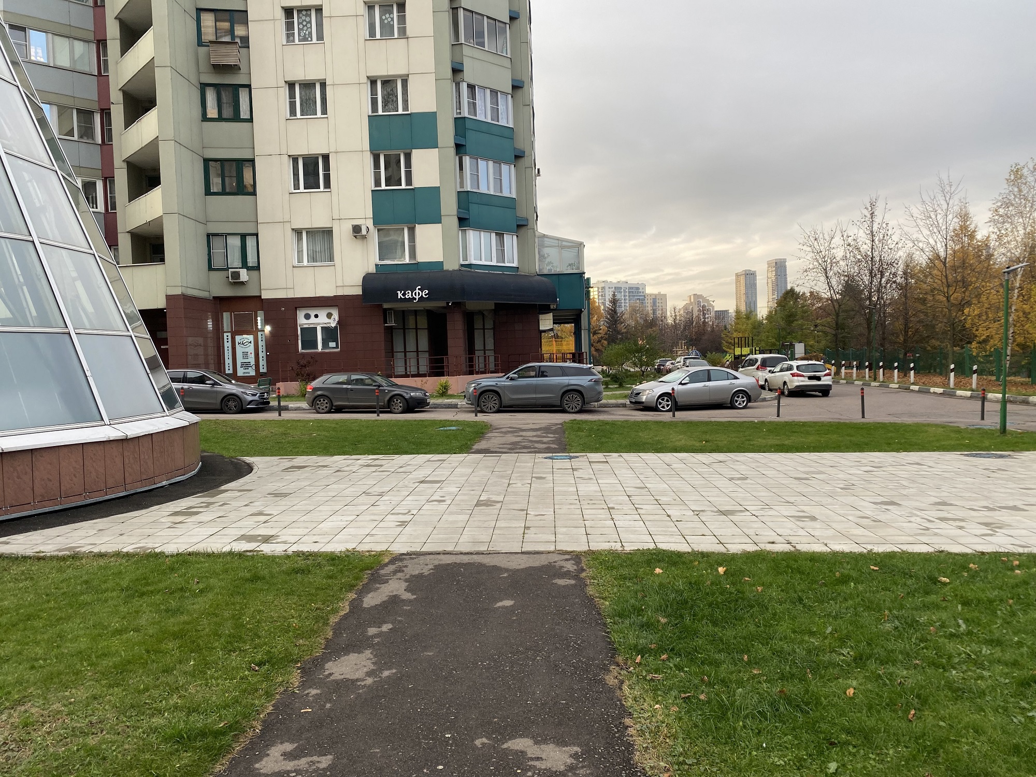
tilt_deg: -2.9
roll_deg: +2.0
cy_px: 388
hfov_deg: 67.3
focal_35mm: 26
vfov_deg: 53.1
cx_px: 518
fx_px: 778
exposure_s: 1/262
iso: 32
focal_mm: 4.25
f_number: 1.8
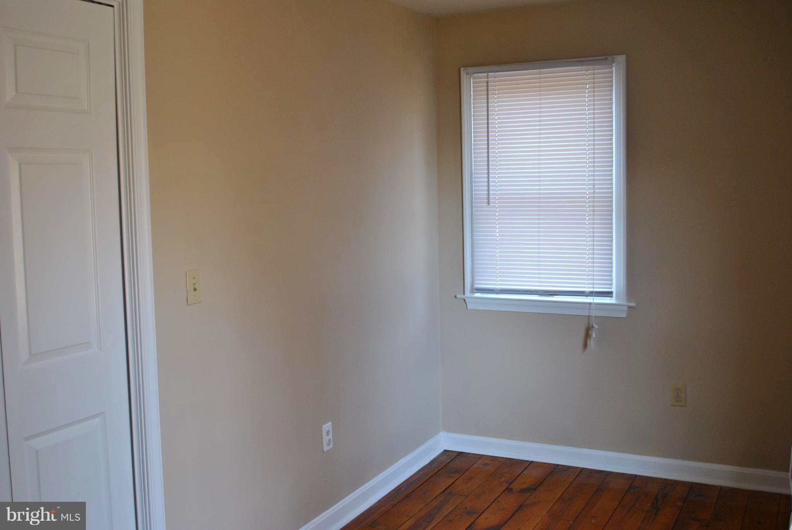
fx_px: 793
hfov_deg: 53.1
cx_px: 396
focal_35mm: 36
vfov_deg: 37.0
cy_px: 265
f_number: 4
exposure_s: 1/30
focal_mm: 24
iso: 250
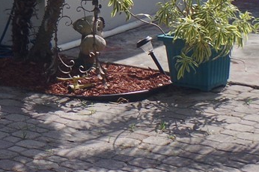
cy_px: -115
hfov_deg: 14.7
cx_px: -97
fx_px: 955
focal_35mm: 133
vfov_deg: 9.8
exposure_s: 1/400
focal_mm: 18
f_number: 7.1
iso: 200
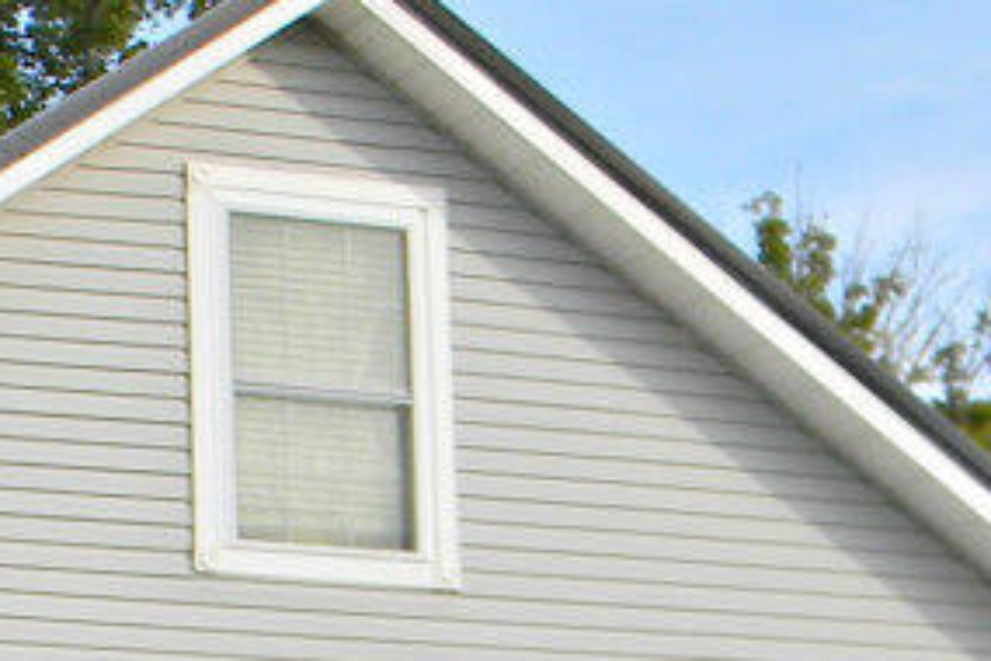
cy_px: 936
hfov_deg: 12.1
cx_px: -3
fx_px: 4624
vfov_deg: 8.0
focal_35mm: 168
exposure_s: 1/382
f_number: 3.7
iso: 80
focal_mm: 6.4
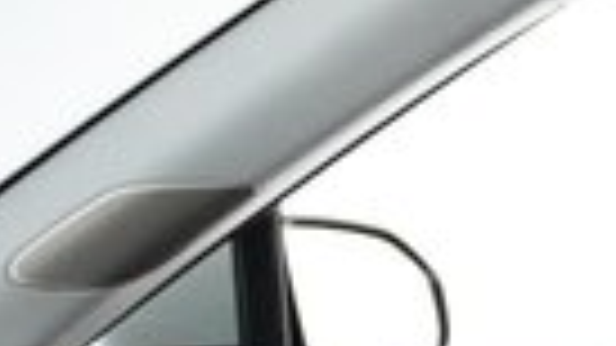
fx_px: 1355
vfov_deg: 13.4
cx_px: 1421
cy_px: 575
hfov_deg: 15.6
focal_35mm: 83
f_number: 2.8
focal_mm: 17
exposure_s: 1/100
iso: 8000
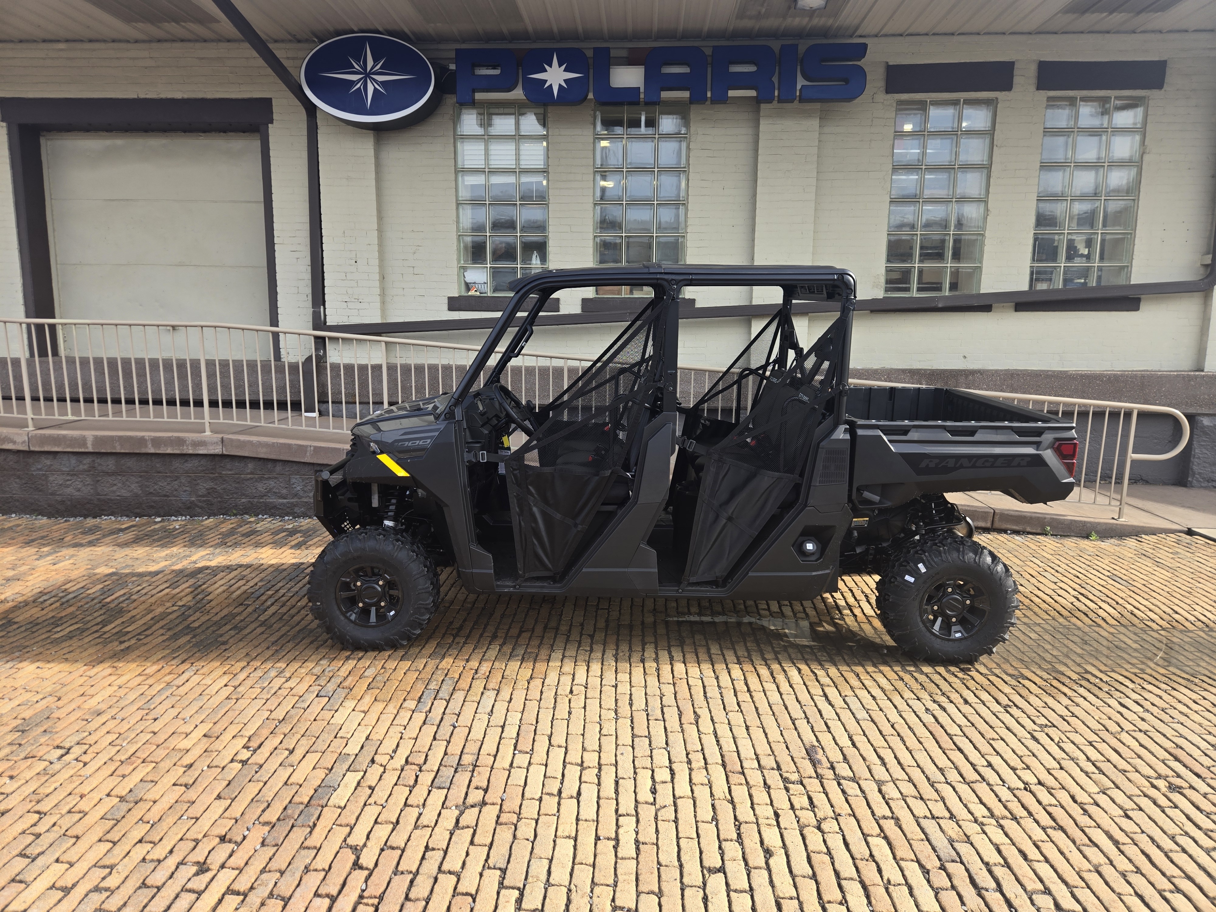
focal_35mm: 23
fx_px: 808
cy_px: 456
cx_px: 608
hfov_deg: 73.9
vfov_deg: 58.9
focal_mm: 5.4
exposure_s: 1/458
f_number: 1.8
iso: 25
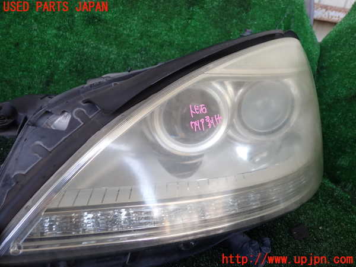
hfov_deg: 60.0
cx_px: 178
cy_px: 134
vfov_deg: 46.8
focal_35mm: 30
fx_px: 309
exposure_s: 1/80
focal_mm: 5.4
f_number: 2.3
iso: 100
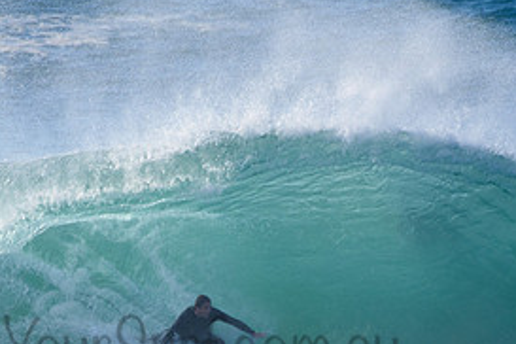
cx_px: 198
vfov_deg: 0.9
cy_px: 328
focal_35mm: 1595
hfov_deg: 1.3
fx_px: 22860
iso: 400
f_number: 5.6
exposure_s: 1/2000
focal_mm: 500
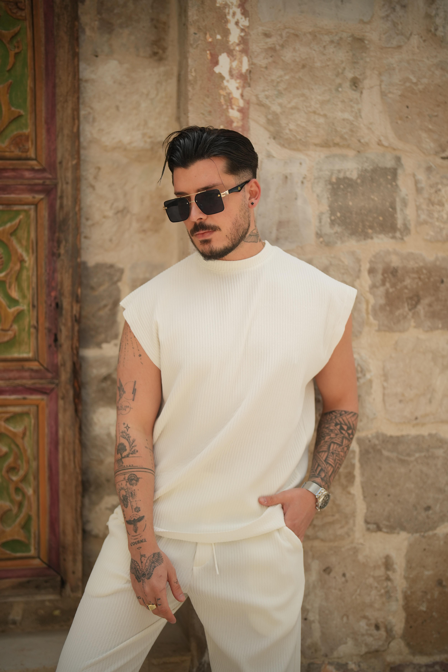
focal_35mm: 50
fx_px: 933
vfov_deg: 39.6
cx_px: 224
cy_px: 336
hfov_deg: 27.0
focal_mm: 50
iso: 320
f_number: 1.3
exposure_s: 1/1000
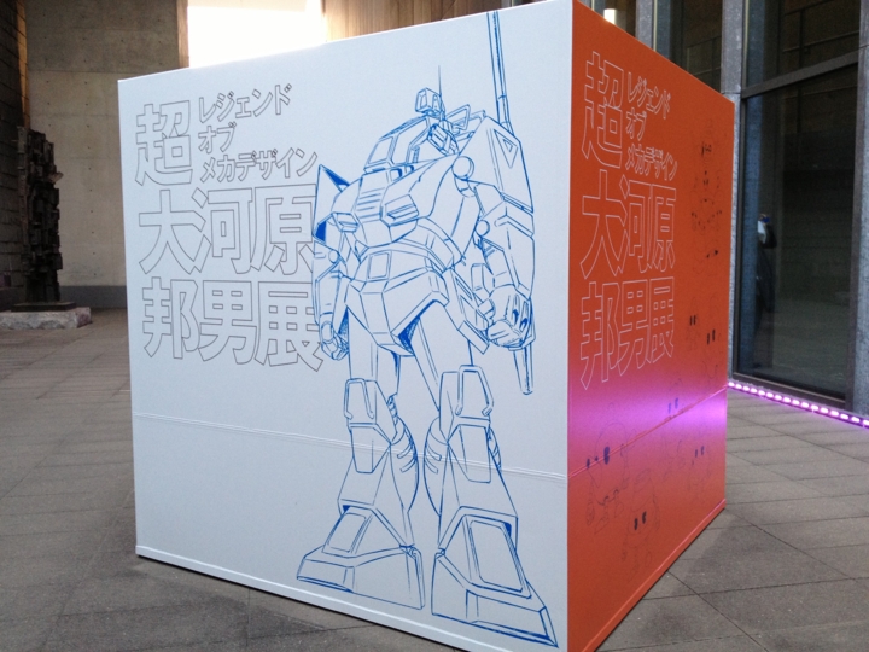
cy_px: 326
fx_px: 879
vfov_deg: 40.7
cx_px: 434
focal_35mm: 35
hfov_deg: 52.6
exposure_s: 1/20
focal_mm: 4.28
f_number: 2.4
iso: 100
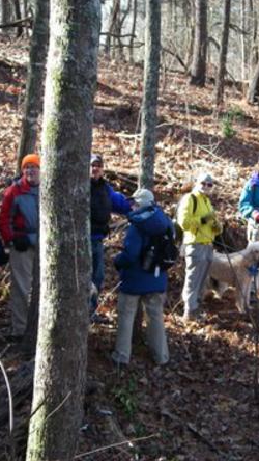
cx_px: 275
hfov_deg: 11.3
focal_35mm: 106
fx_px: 1293
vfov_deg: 20.2
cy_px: 229
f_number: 3.8
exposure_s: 1/80
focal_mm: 11.9
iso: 100
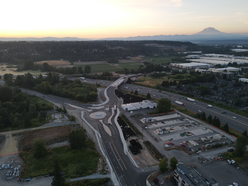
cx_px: 124
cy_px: 93
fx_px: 172
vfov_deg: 56.8
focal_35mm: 24
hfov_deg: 71.6
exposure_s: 1/50
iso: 100
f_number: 2.8
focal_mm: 4.5
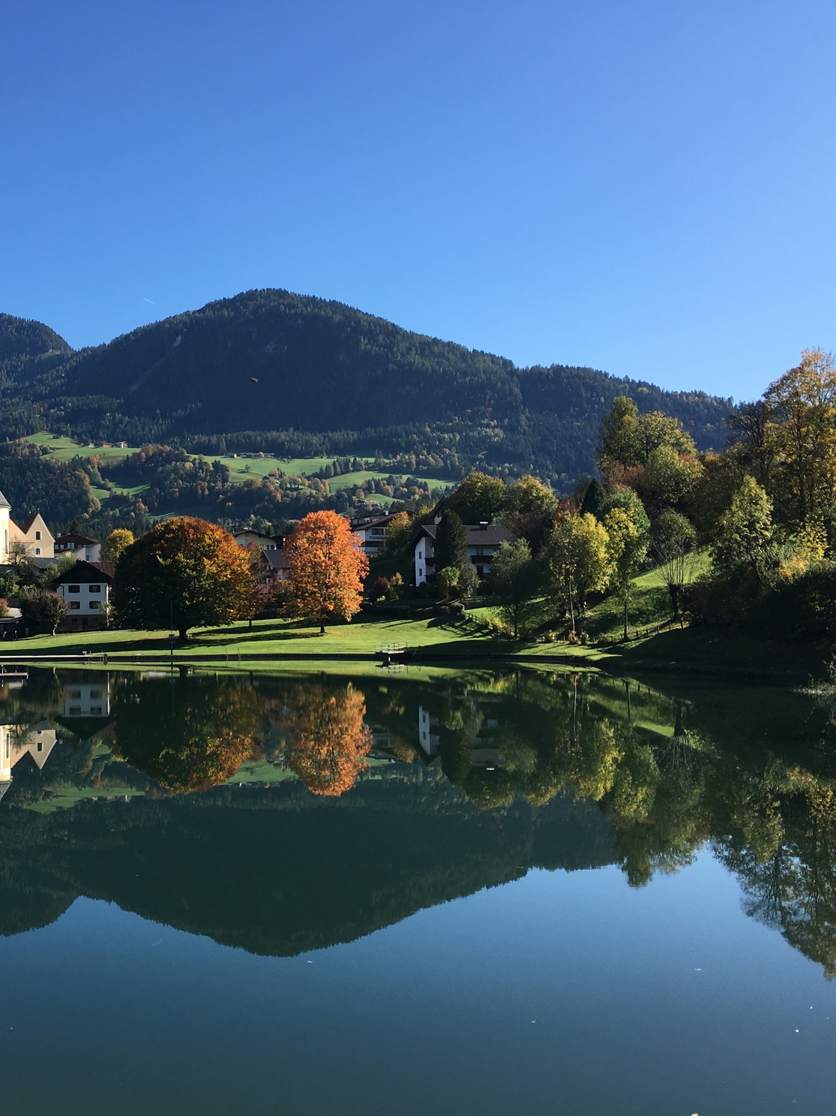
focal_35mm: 39
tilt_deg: +3.8
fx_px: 1256
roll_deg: +0.8
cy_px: 557
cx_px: 188
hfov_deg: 35.8
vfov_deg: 47.9
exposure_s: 1/1068
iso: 25
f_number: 2.2
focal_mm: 4.15
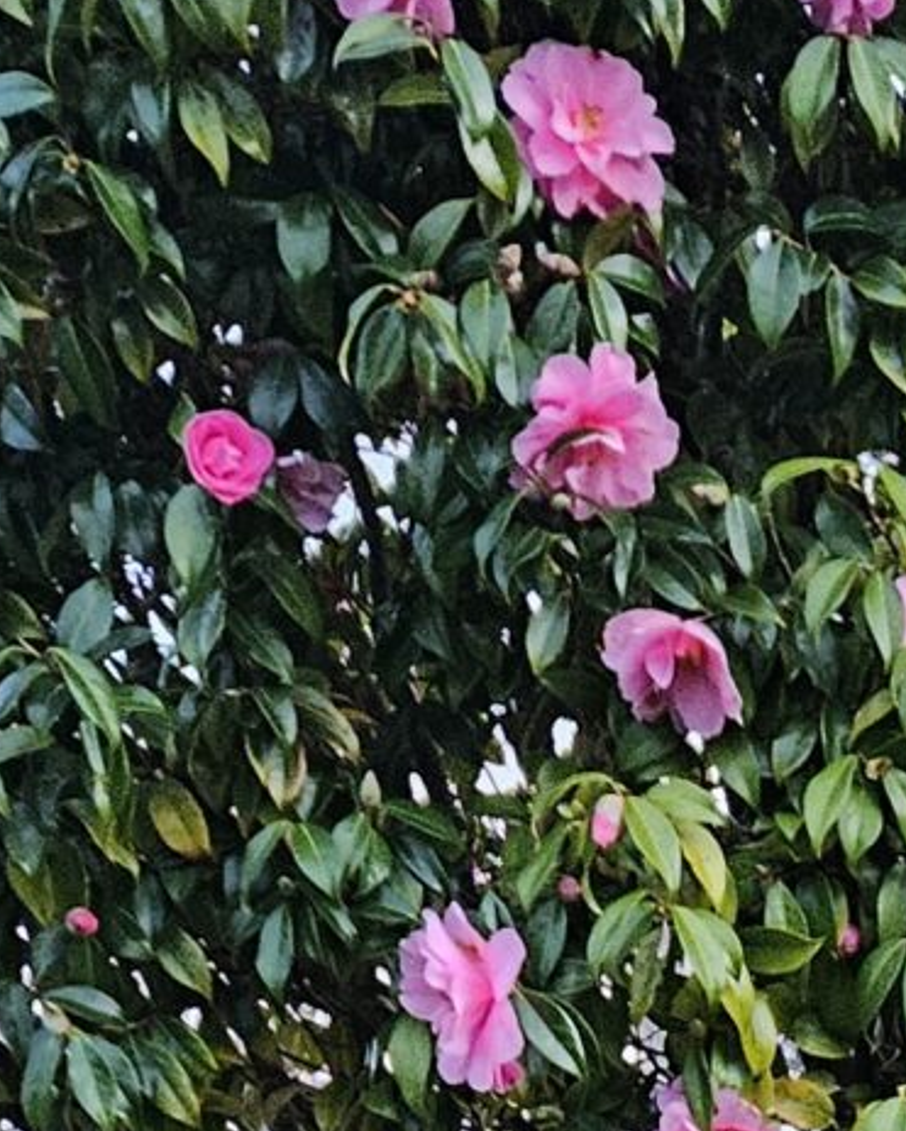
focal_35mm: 124
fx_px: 4152
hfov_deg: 11.9
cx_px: 1368
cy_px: 2350
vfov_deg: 13.1
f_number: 1.8
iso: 640
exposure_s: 1/100
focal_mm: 5.4
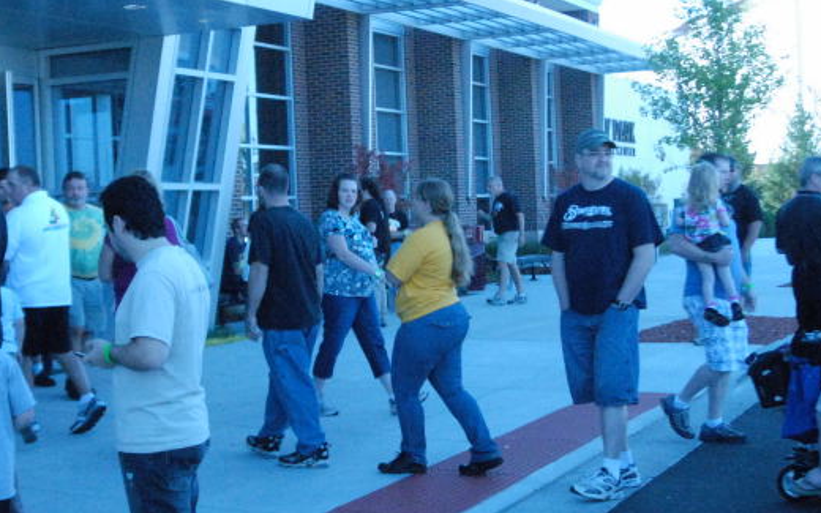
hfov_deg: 30.9
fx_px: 1477
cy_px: 244
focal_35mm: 66
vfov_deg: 19.7
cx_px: 300
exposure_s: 1/8000
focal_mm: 28
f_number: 3.2
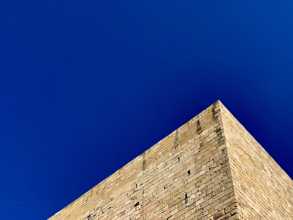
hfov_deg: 36.8
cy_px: 110
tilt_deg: +54.9
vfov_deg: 28.0
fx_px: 440
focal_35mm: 52
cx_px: 146
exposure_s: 1/1332
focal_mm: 6
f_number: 2.4
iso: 16
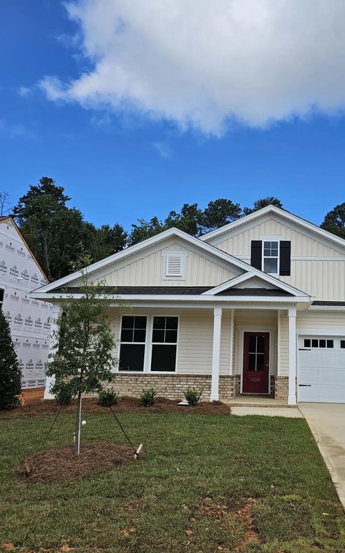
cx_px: 247
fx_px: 497
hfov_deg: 37.6
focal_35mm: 33
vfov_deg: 58.1
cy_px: 276
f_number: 1.7
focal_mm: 6.3
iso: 10
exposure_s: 1/1061
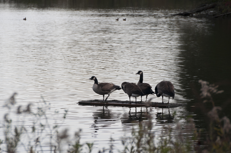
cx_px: 116
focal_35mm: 300
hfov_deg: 6.9
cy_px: 76
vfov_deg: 4.6
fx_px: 1923
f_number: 9.5
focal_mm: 200
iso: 400
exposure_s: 1/180
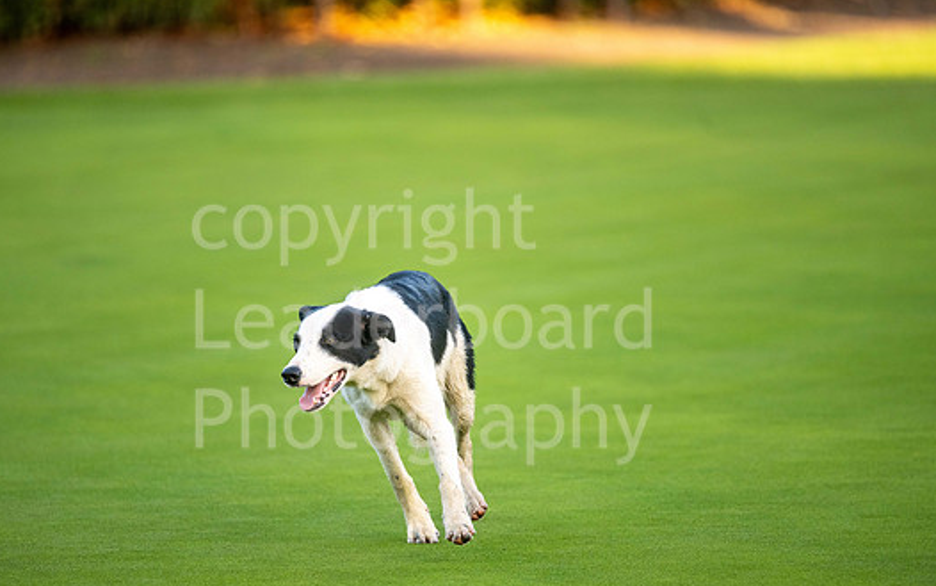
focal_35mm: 337
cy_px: 336
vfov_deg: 3.9
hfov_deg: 6.2
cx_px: 425
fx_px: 8598
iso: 800
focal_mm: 300
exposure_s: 1/800
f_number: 4
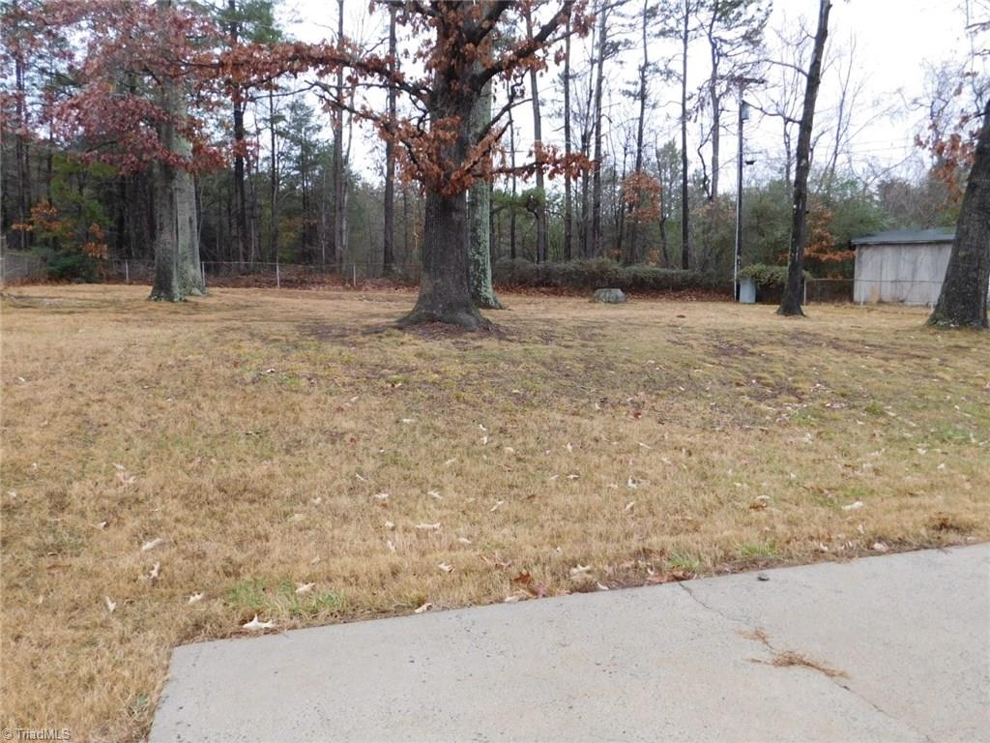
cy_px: 372
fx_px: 801
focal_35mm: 28
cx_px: 495
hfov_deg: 63.4
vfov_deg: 49.7
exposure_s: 1/125
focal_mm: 4.9
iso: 125
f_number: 3.2
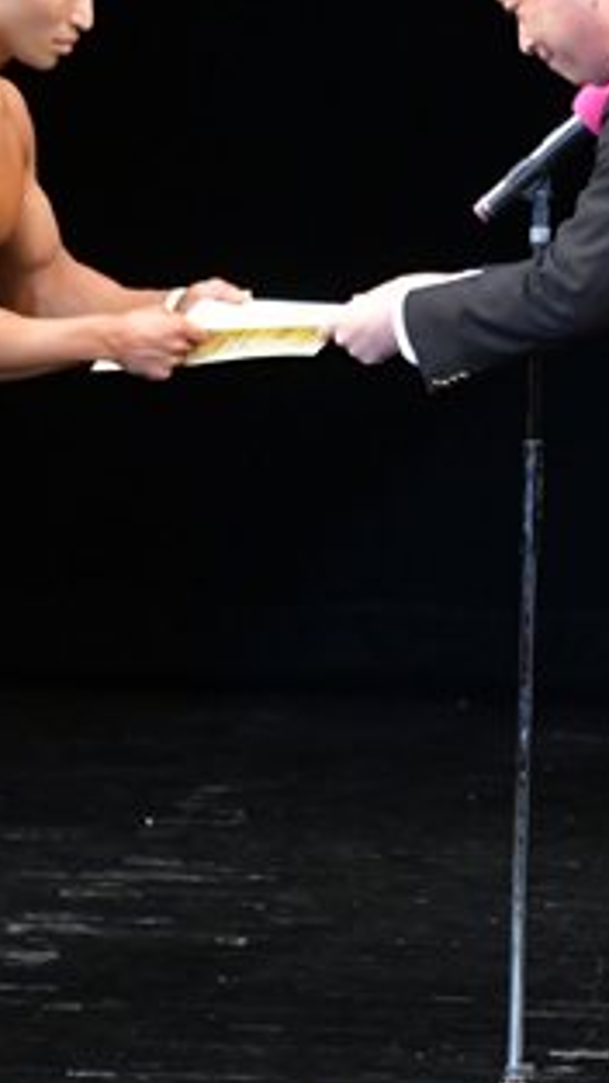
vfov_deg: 3.3
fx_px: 19010
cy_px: 474
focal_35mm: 662
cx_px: 420
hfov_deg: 1.8
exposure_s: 1/400
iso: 3200
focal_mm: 170
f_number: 5.6
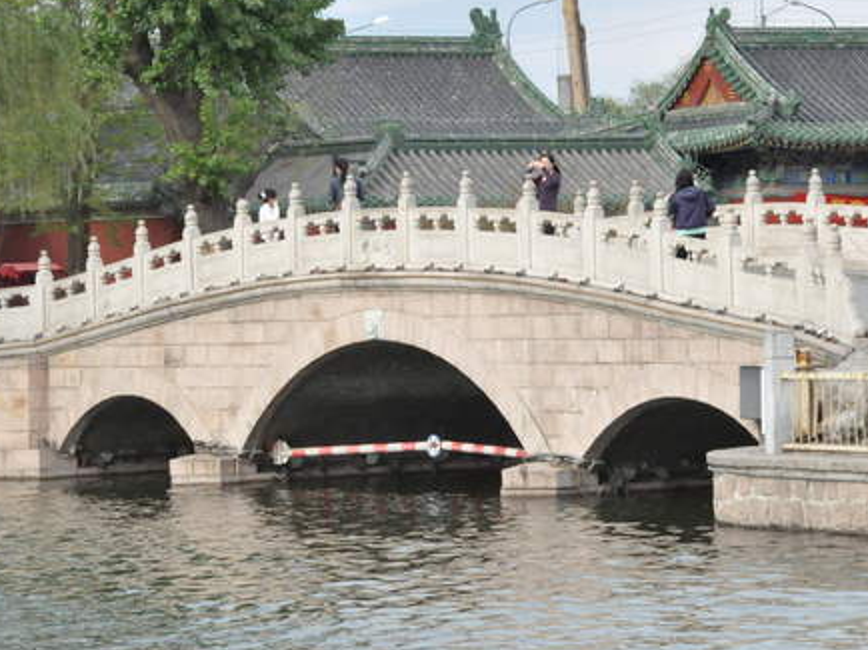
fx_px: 4260
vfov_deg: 8.7
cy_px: 251
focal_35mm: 170
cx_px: 516
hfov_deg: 11.6
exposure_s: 1/2500
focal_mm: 80
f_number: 13
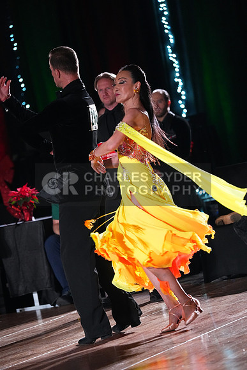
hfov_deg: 7.3
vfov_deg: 11.0
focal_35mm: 187
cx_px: 124
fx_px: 1923
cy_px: 185
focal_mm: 187
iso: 6400
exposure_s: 1/400
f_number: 4
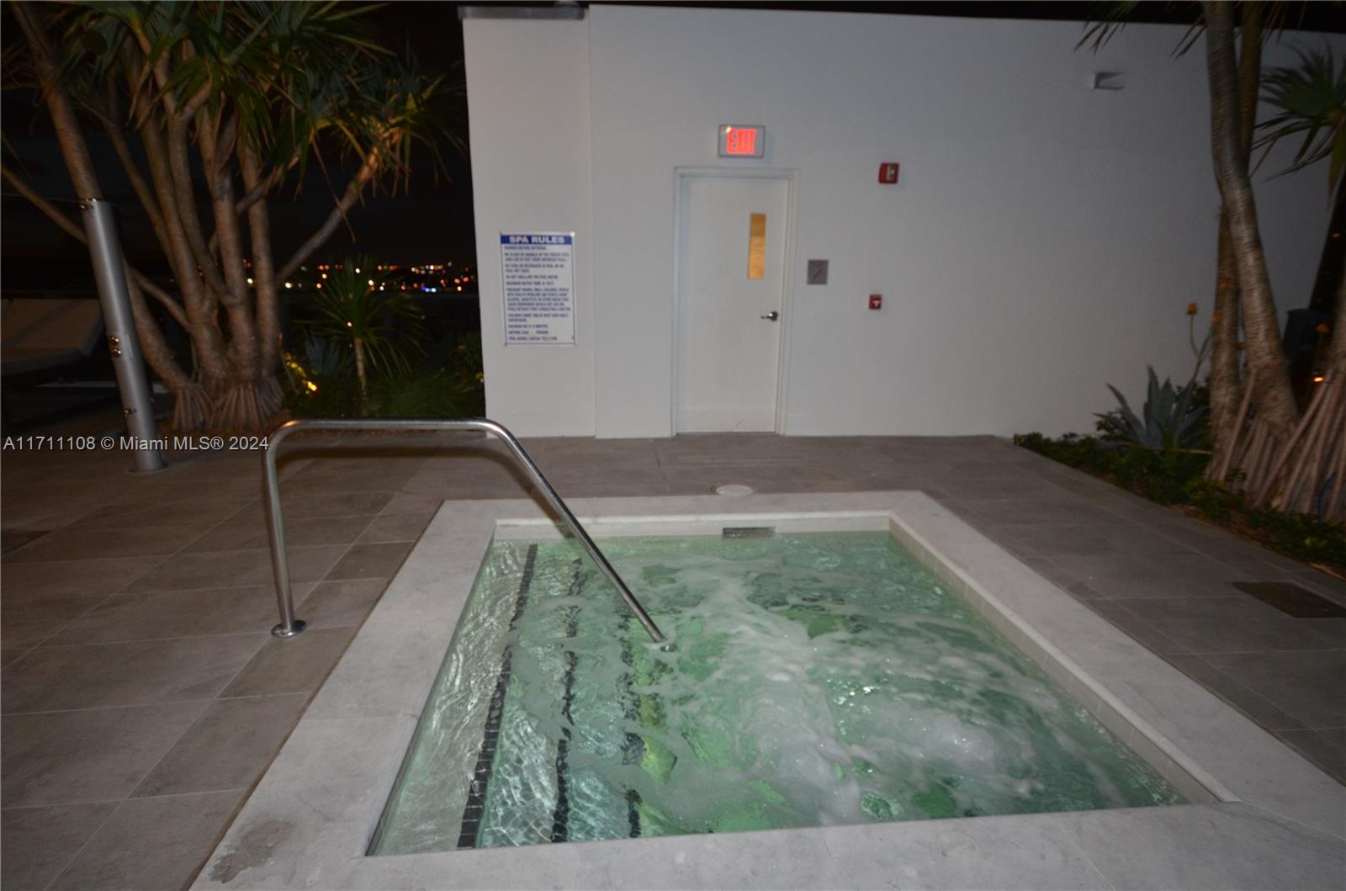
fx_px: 671
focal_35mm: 18
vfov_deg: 67.1
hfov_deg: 90.1
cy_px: 446
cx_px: 673
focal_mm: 12
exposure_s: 1/60
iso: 800
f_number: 4.5
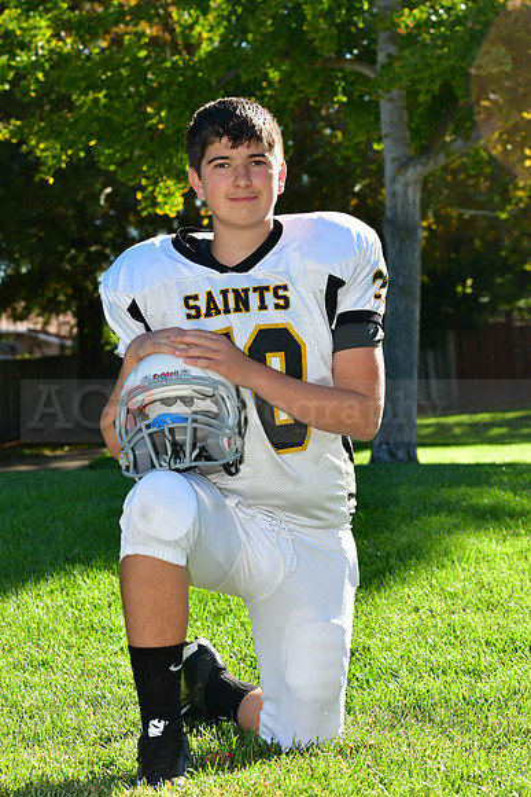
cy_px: 398
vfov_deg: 19.5
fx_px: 2322
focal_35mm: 105
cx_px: 266
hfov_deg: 13.0
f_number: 6.3
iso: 400
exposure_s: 1/500
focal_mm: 70
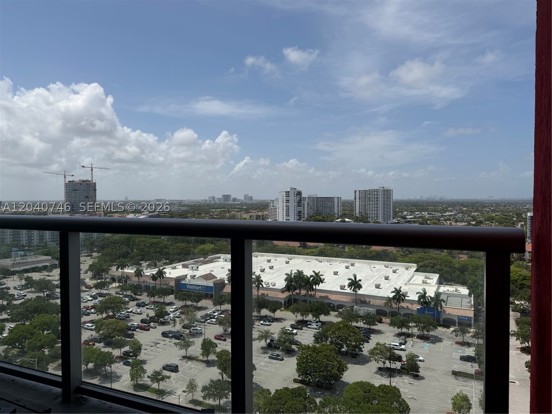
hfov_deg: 71.6
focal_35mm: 24
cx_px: 276
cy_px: 207
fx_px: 383
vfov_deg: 56.8
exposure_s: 1/10309
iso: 80
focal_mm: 6.76
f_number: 1.78
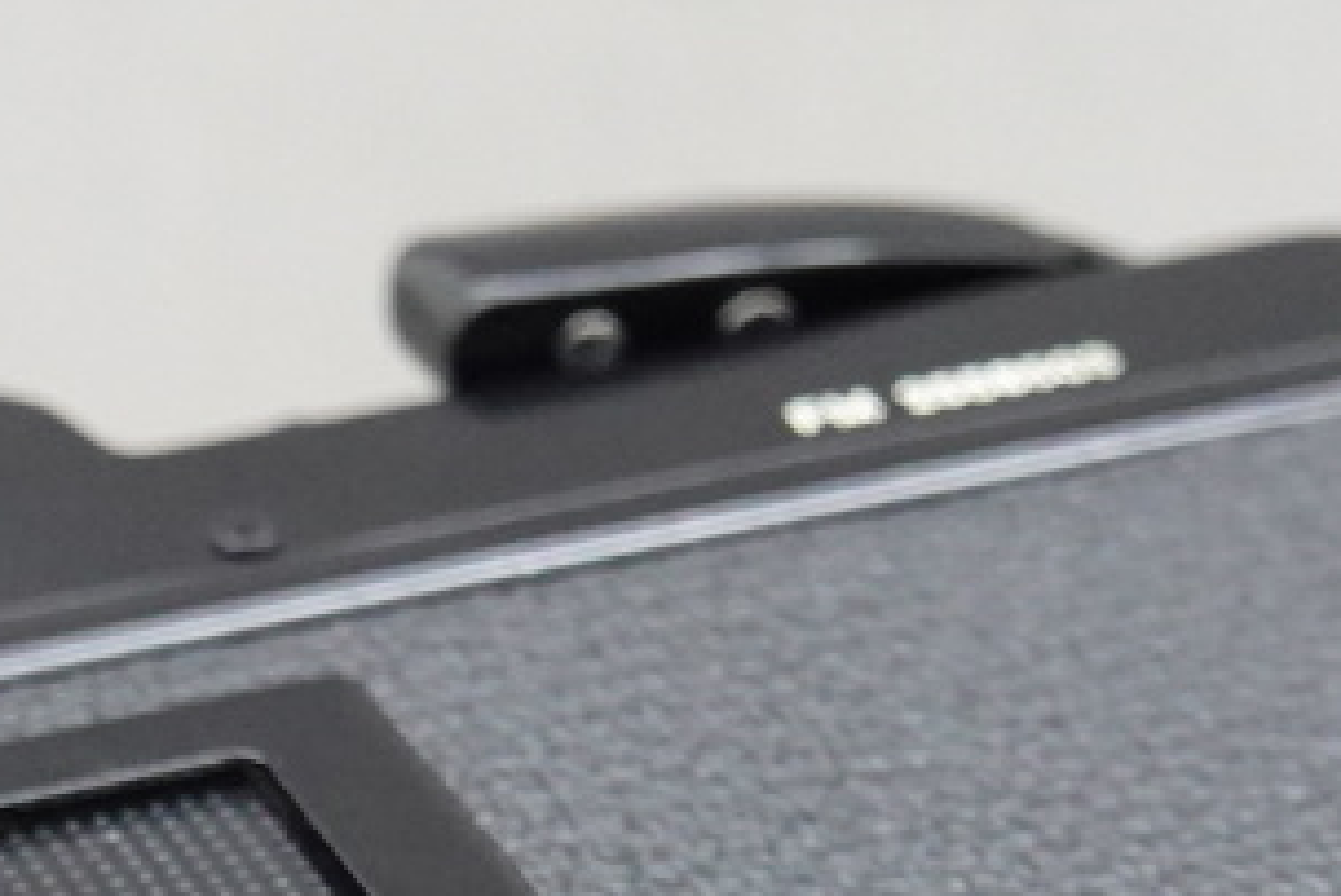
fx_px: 8385
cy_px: 1430
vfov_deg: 6.0
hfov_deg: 9.1
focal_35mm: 225
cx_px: 234
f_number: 4.5
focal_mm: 21.12
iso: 1250
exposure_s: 1/60
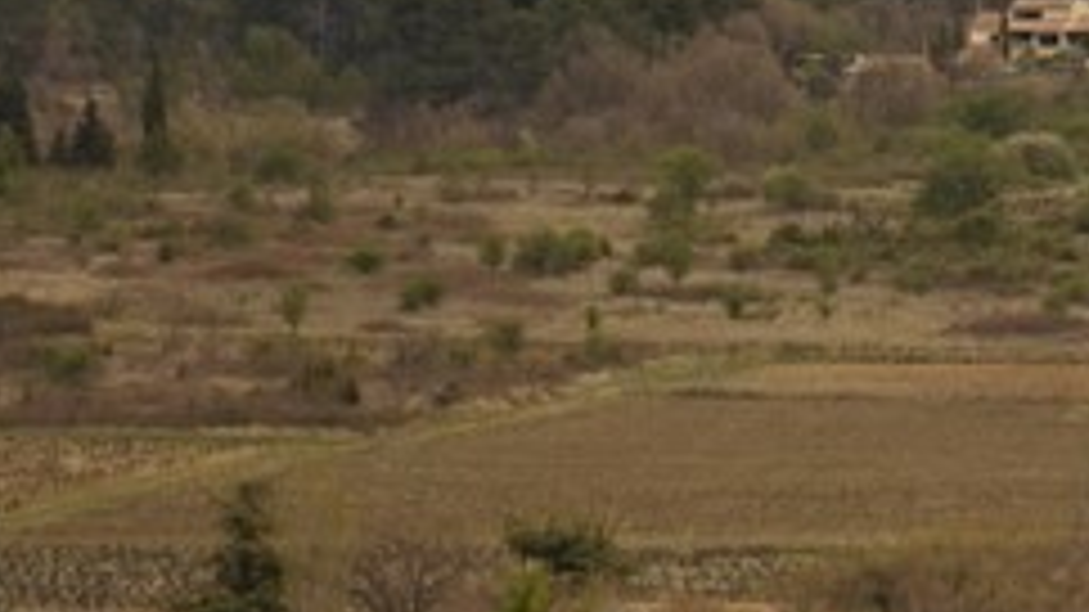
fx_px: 11201
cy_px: 196
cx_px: 1917
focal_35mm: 388
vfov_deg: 3.1
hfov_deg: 5.5
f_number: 5.6
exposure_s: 1/800
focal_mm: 70
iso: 100
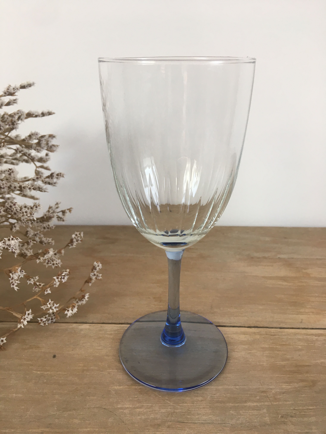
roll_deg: -1.1
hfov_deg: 48.2
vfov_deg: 61.7
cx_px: 163
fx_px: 364
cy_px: 217
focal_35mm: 29
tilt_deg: -22.4
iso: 25
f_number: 2.2
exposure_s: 1/33
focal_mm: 4.15
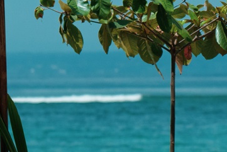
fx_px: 3665
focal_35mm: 581
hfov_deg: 3.5
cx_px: -91
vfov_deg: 2.4
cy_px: 132
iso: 800
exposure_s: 1/250
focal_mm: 105
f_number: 4
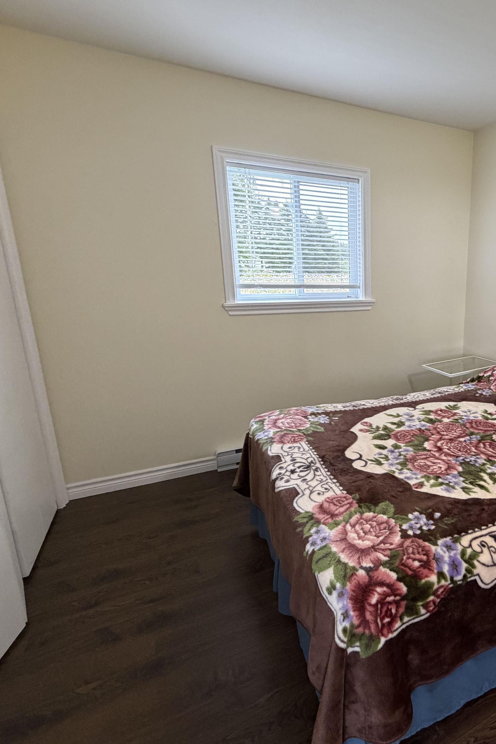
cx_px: 420
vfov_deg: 84.0
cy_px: 366
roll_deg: -0.3
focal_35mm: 20
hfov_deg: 55.9
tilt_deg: -14.5
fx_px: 413
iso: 320
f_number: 2.2
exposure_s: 1/60
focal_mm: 2.22
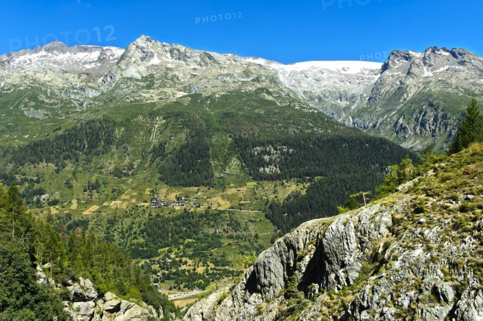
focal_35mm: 31
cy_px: 160
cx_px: 242
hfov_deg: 60.3
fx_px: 416
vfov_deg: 42.3
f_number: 9
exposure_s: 1/500
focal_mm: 31
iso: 200
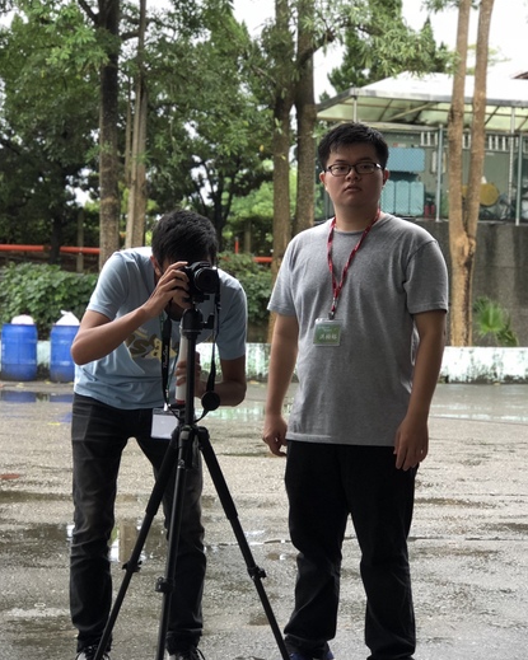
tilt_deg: -2.1
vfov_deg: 25.4
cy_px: 331
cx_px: 220
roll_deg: -1.9
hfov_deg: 20.4
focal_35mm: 75
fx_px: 1465
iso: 100
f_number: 2.8
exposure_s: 1/120
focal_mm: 6.6
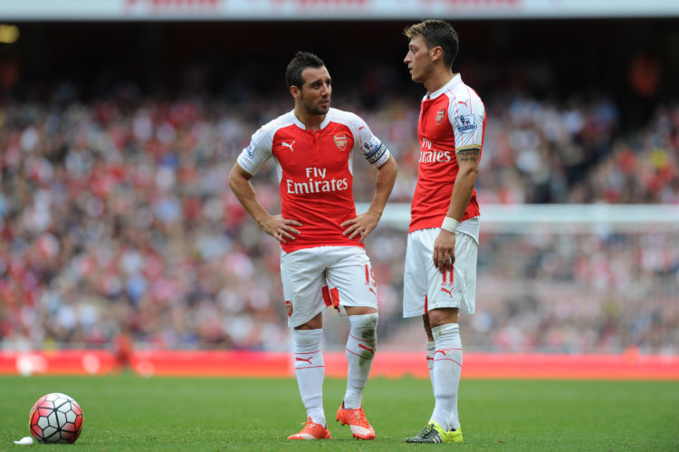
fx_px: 7539
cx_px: 340
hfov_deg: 5.2
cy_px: 226
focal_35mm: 400
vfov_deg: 3.4
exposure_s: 1/640
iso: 500
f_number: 4
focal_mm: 400
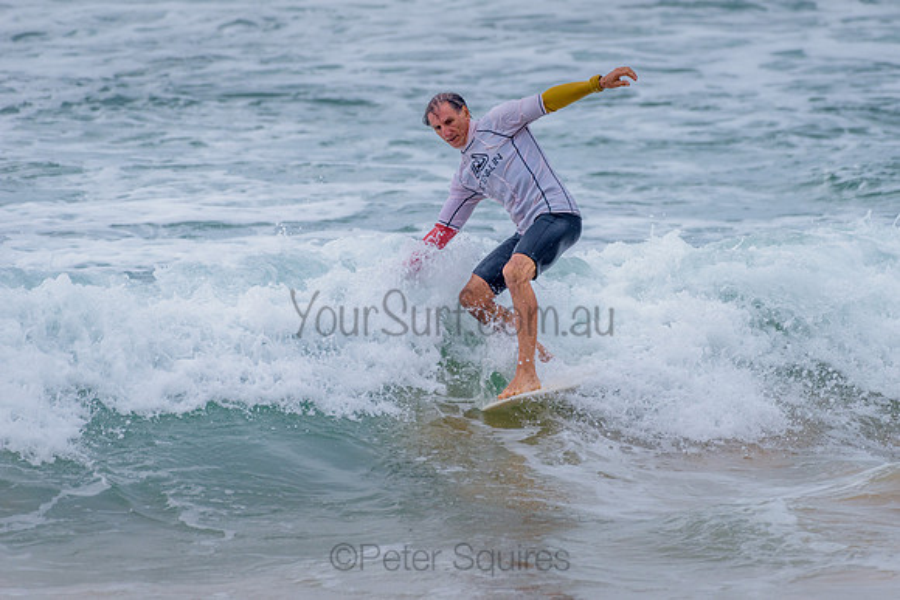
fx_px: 15329
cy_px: 290
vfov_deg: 2.2
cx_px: 552
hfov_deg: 3.4
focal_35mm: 613
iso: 400
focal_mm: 500
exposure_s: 1/2000
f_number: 5.6
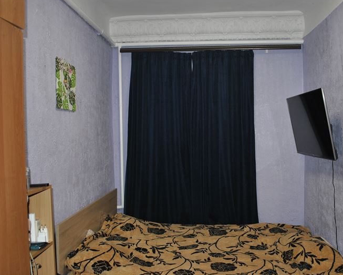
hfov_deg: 47.8
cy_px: 135
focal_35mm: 38
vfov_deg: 39.2
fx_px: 386
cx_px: 198
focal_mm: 22
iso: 200
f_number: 3.8
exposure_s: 1/60
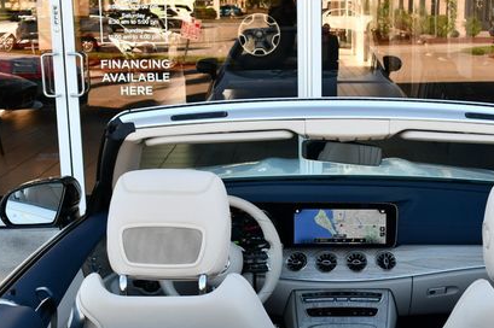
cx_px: 350
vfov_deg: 19.6
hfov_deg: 29.0
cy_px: 247
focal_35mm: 69
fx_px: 946
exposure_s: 1/250
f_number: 5.6
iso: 360
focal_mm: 22
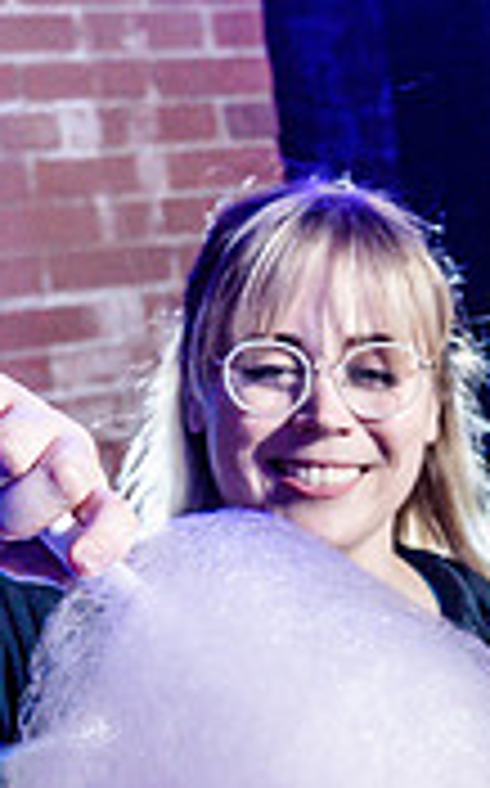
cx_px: 346
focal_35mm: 81
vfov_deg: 25.2
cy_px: 619
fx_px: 1735
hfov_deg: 16.0
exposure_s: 1/100
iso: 3200
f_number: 4
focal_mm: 24
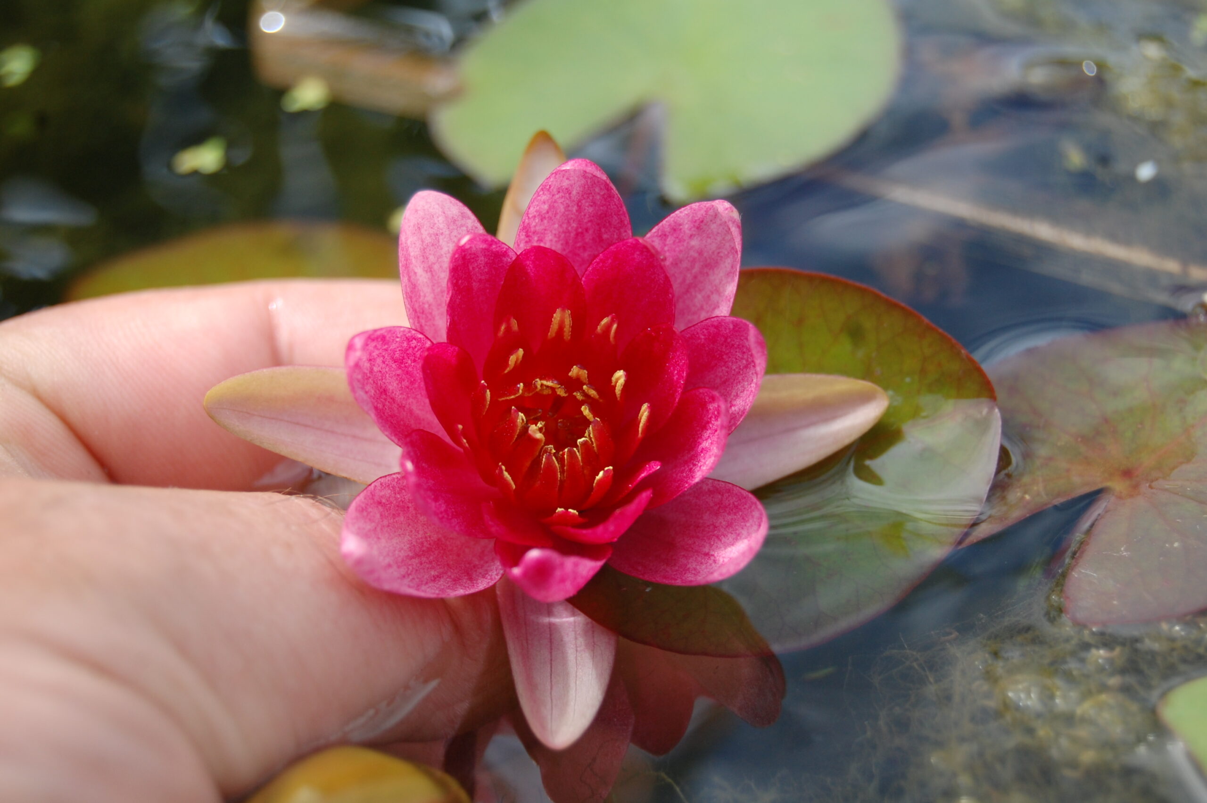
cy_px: 402
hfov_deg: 24.6
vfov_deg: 16.5
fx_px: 2764
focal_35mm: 82
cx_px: 604
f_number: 5.6
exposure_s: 1/400
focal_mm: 55
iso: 400
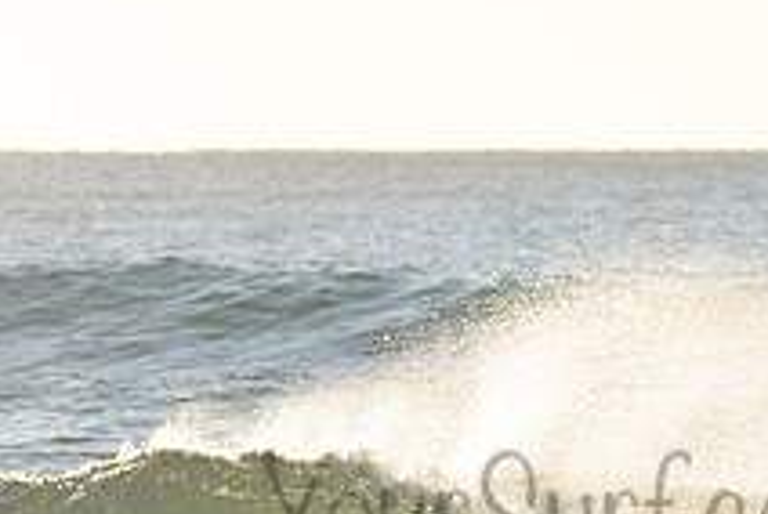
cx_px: 638
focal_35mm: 819
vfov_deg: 1.7
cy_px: 476
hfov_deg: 2.5
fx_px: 17496
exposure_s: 1/800
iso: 180
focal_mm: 200
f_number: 5.6
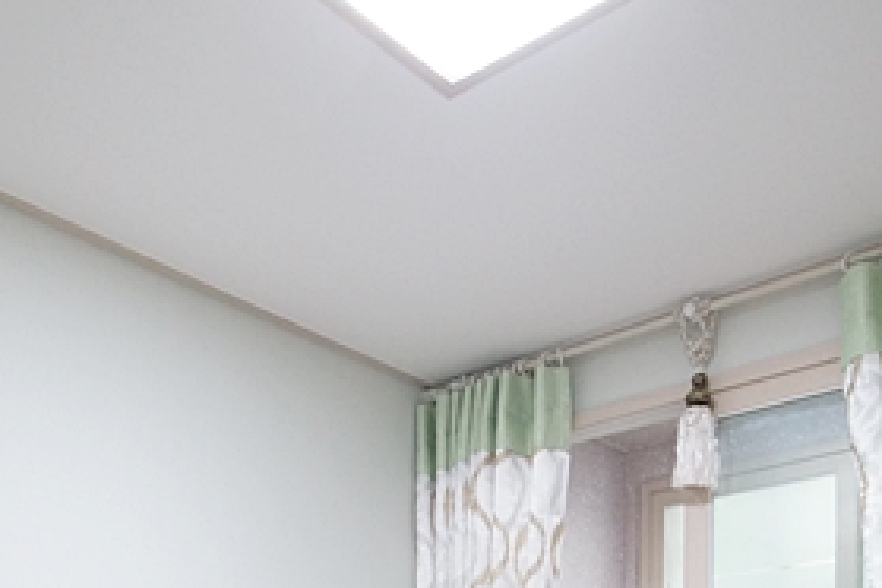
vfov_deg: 25.7
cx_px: 367
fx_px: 1053
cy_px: 806
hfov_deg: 45.3
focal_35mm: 43
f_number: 3.5
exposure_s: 1/100
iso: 800
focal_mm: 10
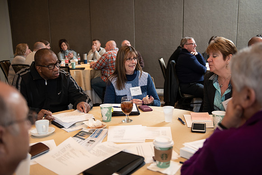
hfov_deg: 50.7
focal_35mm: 38
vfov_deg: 35.1
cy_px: 88
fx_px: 277
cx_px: 131
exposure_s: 1/160
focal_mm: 38
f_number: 3.2
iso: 1000
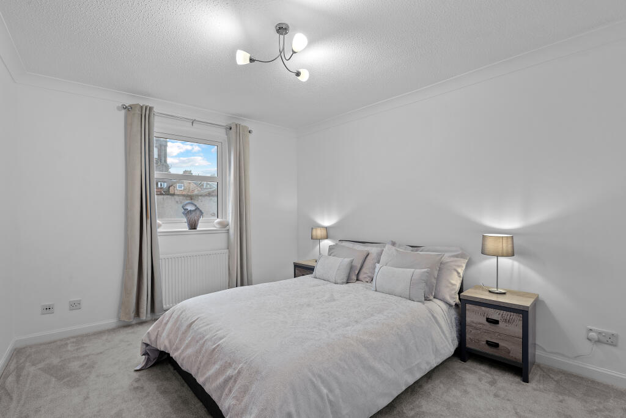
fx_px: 278
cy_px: 209
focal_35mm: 16
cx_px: 313
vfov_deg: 73.8
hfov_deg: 96.7
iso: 250
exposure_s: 1/2.5
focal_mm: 16
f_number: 9
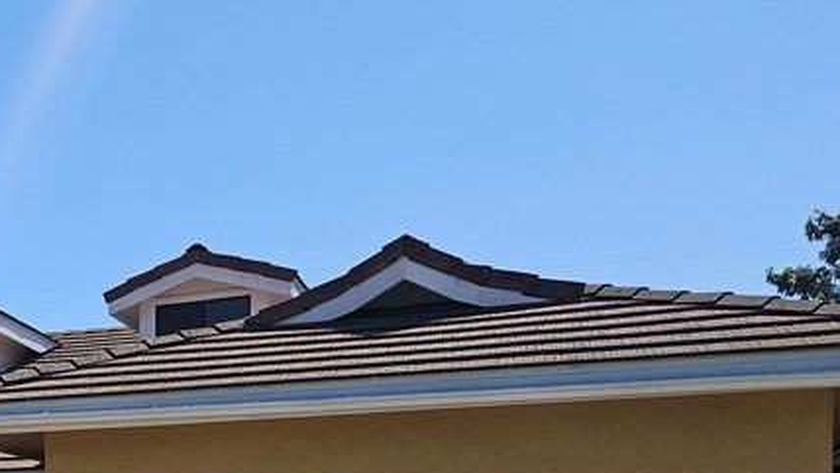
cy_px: 597
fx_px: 1337
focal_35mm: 60
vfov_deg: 18.8
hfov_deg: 30.6
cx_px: -118
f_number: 1.8
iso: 25
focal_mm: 5.4
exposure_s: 1/2490
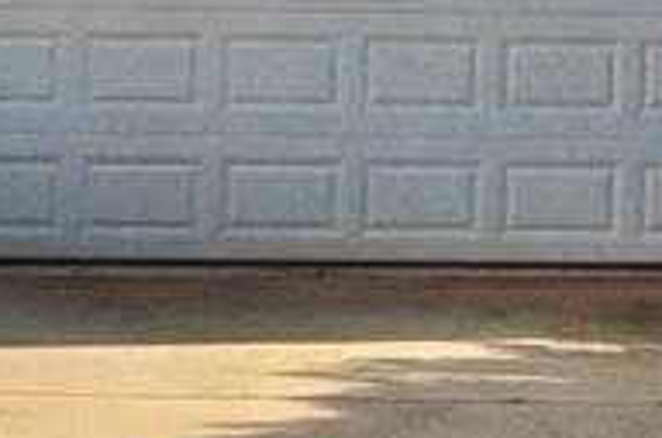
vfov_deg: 7.0
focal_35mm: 192
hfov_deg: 10.7
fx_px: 3522
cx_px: 534
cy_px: -133
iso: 400
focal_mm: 24
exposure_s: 1/640
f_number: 13
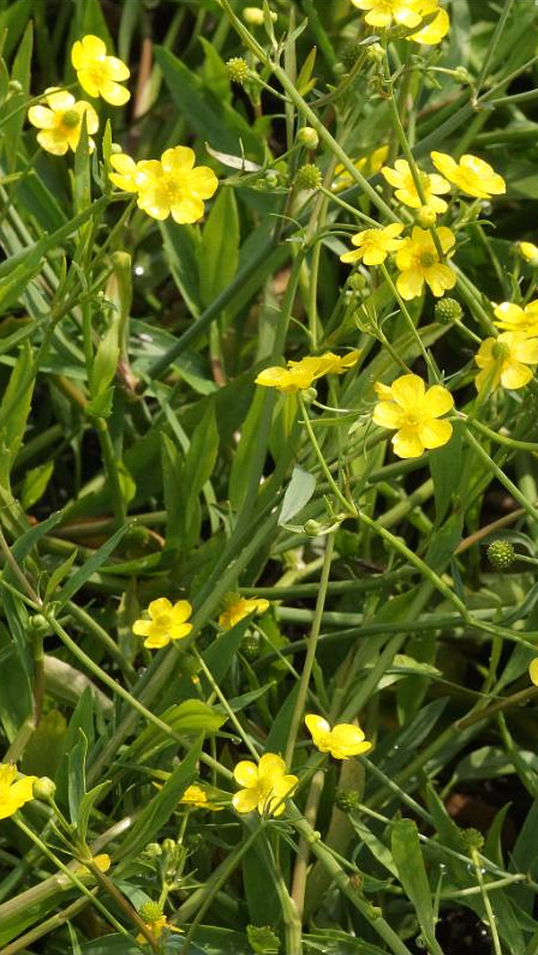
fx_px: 6008
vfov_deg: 9.1
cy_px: 476
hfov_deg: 5.1
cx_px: 594
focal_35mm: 237
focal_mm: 100
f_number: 14
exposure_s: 1/160
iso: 800
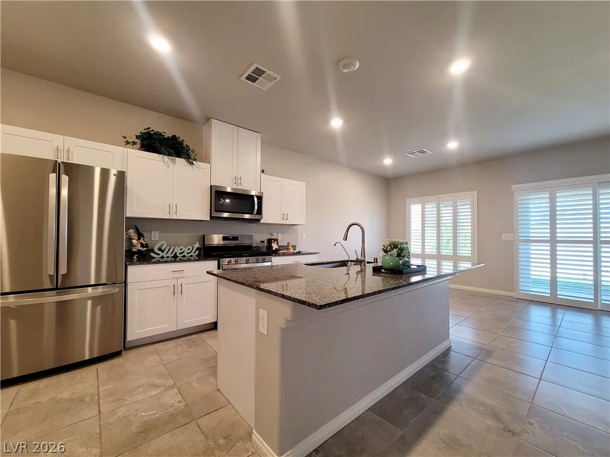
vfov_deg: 89.9
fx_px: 229
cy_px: 228
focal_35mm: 13
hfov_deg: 106.2
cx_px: 305
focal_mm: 2.2
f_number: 2.2
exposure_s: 1/60.2
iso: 200
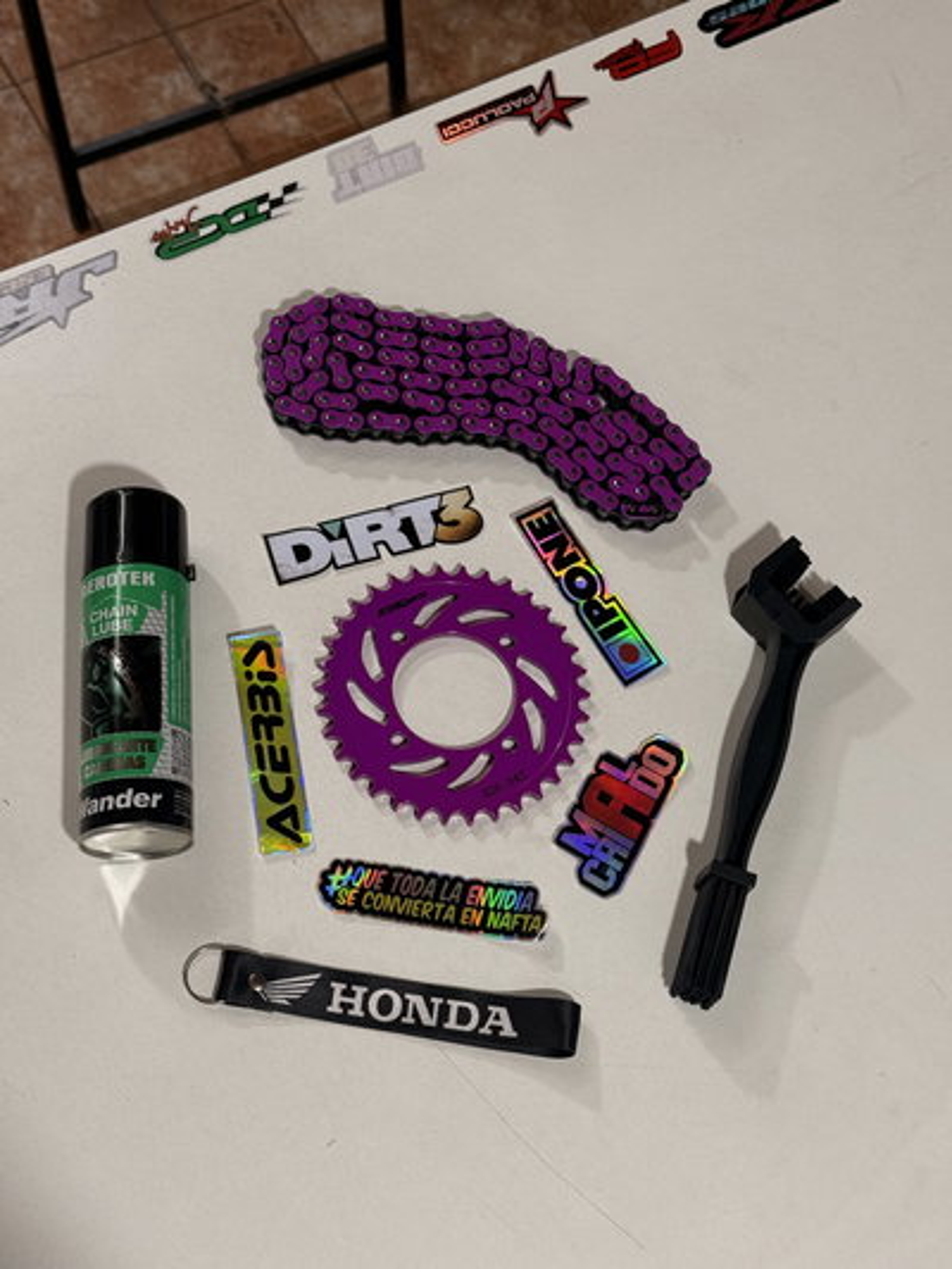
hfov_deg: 30.3
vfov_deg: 39.6
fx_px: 1759
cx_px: 476
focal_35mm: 48
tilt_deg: -66.2
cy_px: 634
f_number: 1.78
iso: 50
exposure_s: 1/50
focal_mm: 6.76
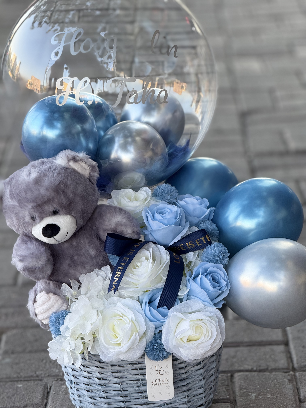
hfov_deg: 12.3
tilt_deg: -17.6
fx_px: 1414
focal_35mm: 120
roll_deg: +0.3
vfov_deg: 16.4
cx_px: 153
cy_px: 204
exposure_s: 1/99
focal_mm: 15.66
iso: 80
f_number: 2.8
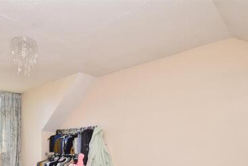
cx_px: 59
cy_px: 149
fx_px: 186
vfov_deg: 43.9
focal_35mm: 27
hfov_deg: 63.0
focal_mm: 10
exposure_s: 1/160
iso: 200
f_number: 6.3
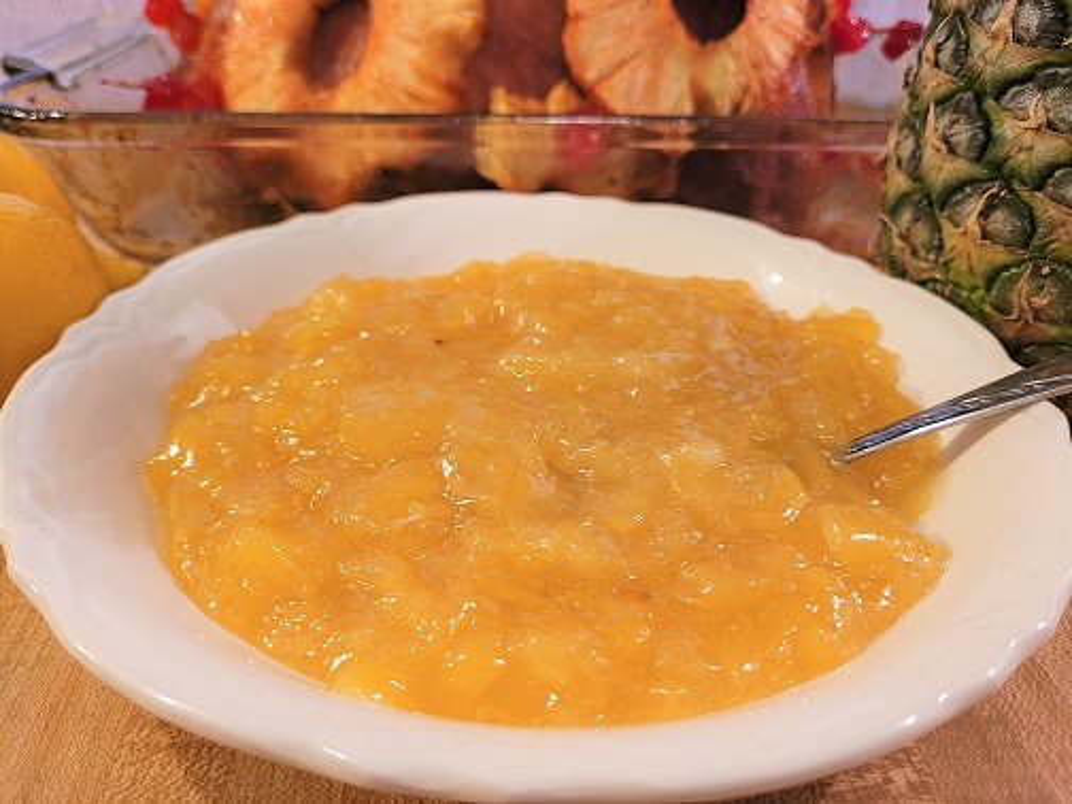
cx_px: 536
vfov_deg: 53.1
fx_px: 805
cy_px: 402
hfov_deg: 67.3
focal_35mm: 26
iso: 160
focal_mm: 5.4
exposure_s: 1/40
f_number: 1.8
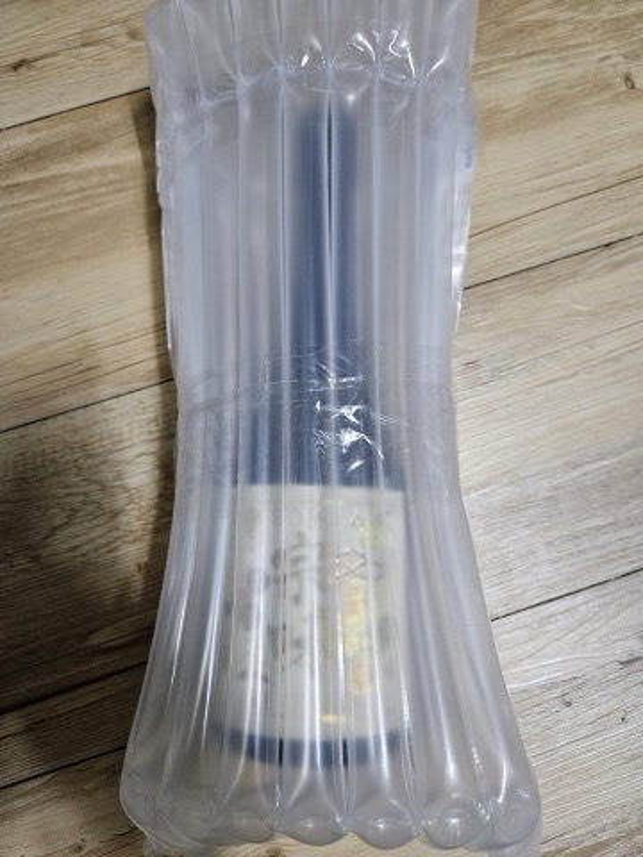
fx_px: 570
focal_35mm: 23
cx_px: 322
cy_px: 428
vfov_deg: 73.9
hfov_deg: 58.9
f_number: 1.8
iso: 640
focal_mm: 5.4
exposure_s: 1/120
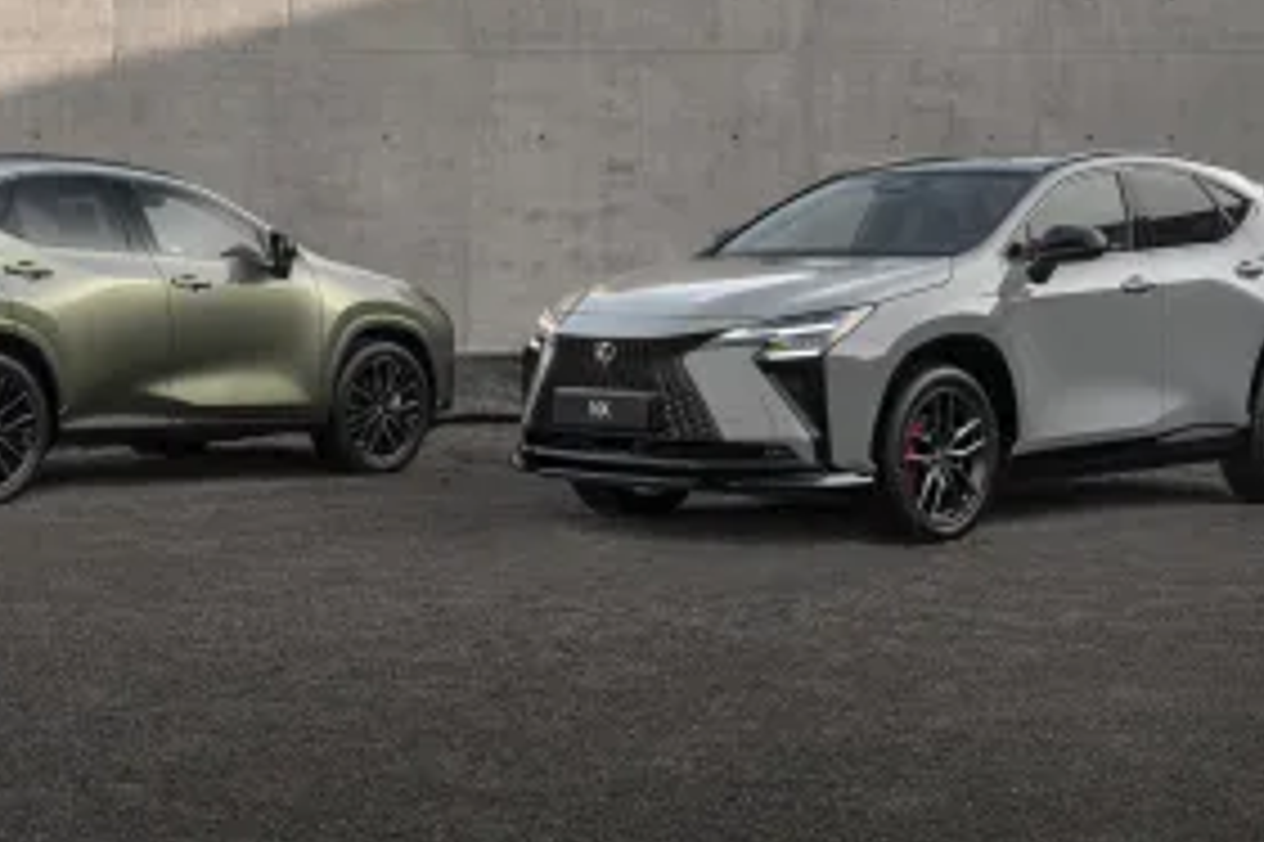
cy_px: 207
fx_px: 2456
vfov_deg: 19.3
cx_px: 508
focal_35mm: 70
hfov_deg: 28.8
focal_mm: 41
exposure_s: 1/100
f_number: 5.6
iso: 200
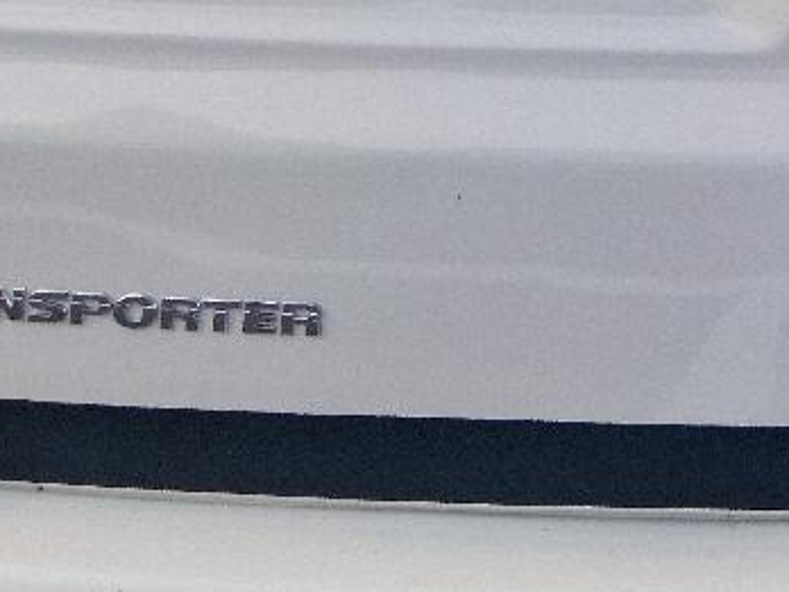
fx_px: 2712
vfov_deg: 11.7
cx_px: 930
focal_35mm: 119
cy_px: -392
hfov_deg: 16.0
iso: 50
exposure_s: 1/1000
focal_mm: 5.4
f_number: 1.8
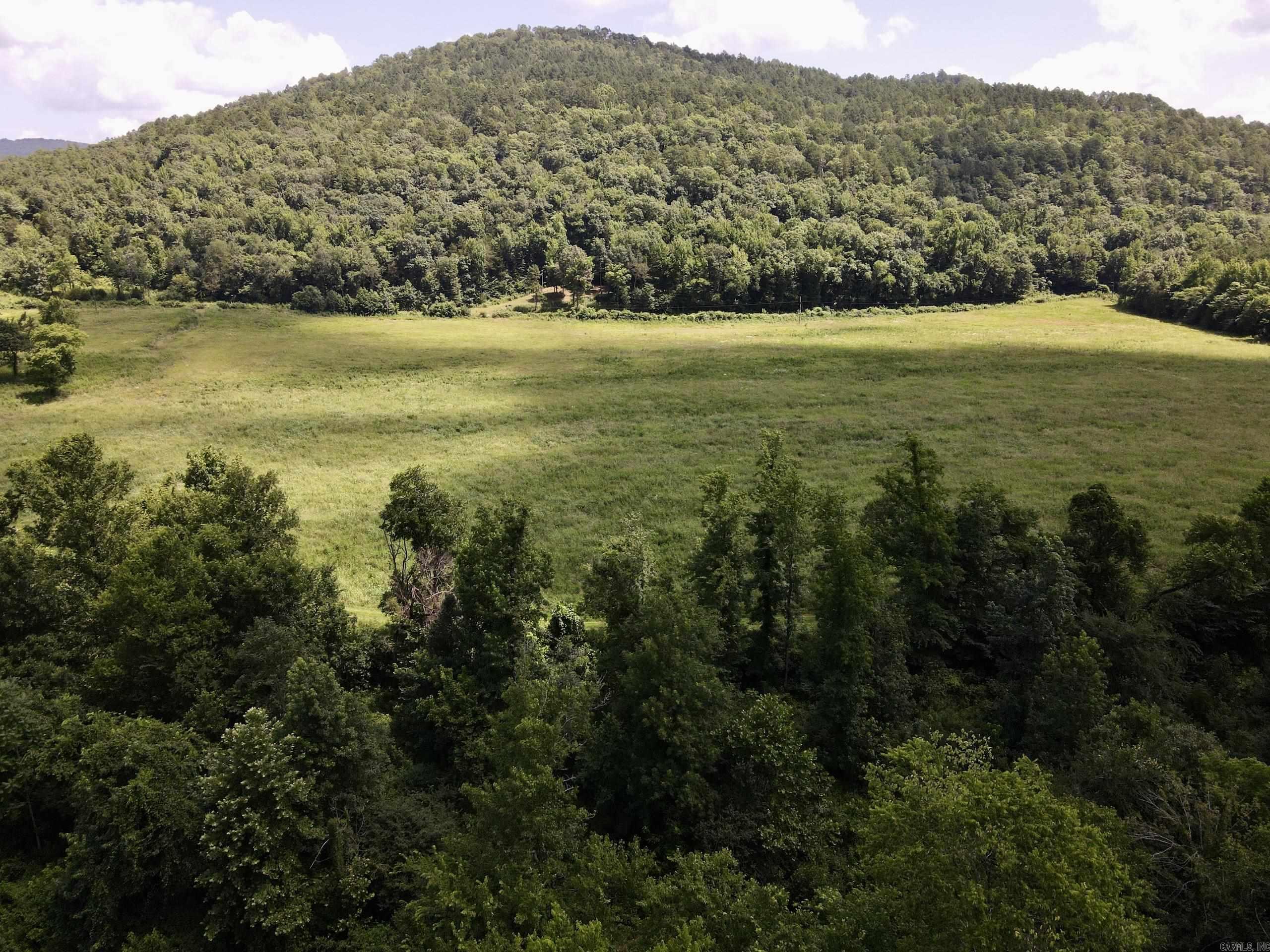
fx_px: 881
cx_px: 635
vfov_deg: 56.8
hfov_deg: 71.6
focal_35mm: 24
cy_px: 476
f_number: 2.8
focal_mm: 4.5
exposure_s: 1/15
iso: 310
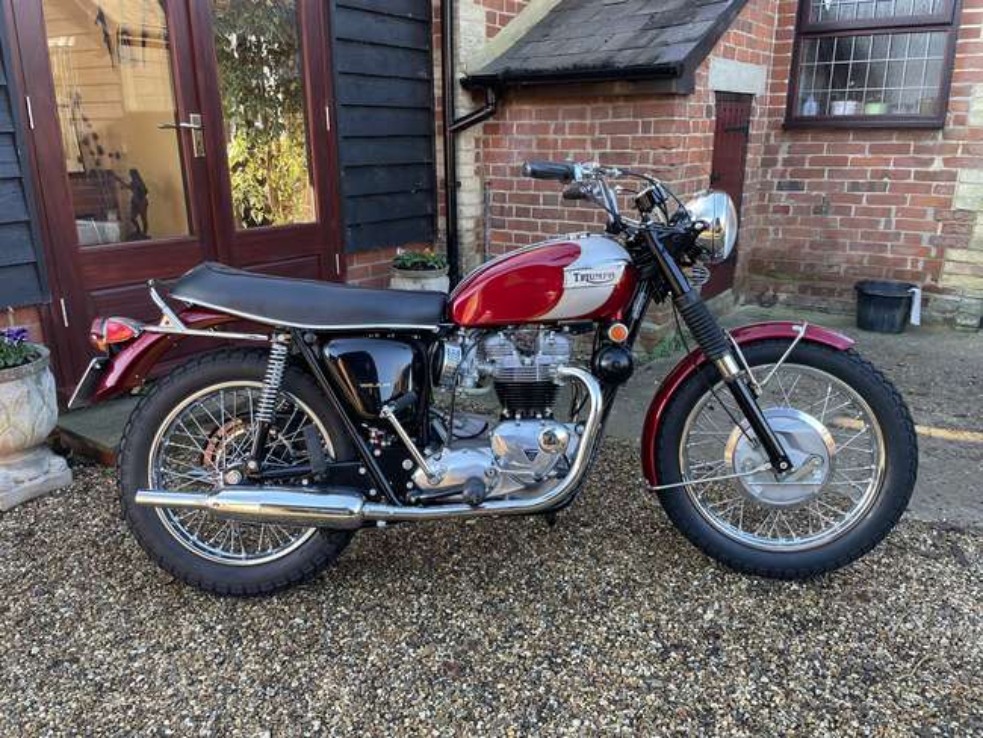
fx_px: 739
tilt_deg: -17.8
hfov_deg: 67.3
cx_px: 492
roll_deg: +0.9
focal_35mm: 26
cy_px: 369
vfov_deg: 53.1
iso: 64
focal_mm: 4.2
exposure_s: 1/121
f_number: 1.6
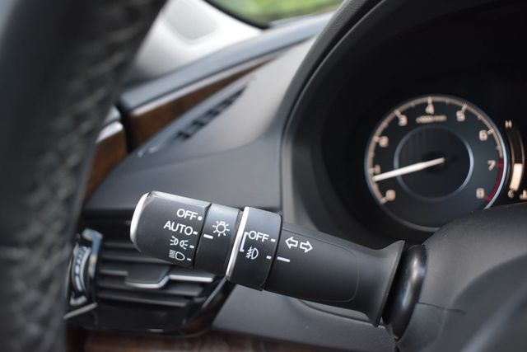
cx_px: 264
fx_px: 483
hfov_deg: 57.2
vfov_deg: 40.0
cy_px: 176
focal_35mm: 33
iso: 800
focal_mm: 22
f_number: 3.8
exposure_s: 1/125
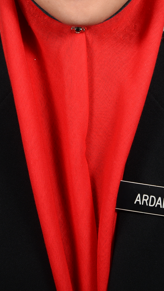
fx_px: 896
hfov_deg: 10.5
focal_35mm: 116
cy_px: -12
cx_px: 79
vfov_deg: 17.9
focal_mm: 50
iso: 320
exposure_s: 1/100
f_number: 5.6
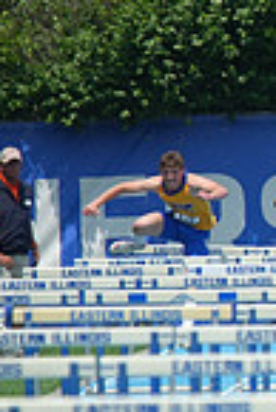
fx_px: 15143
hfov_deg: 1.0
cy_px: 206
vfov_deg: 1.6
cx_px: 765
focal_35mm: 1320
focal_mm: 330
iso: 400
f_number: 5.6
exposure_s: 1/2000
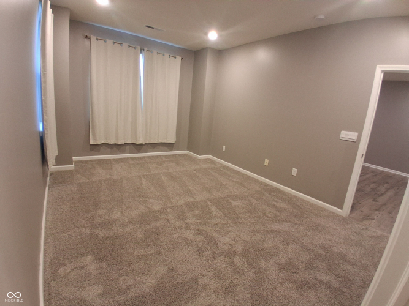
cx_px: 204
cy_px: 153
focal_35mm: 17
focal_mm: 1.4
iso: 400
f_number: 2.2
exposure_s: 1/40
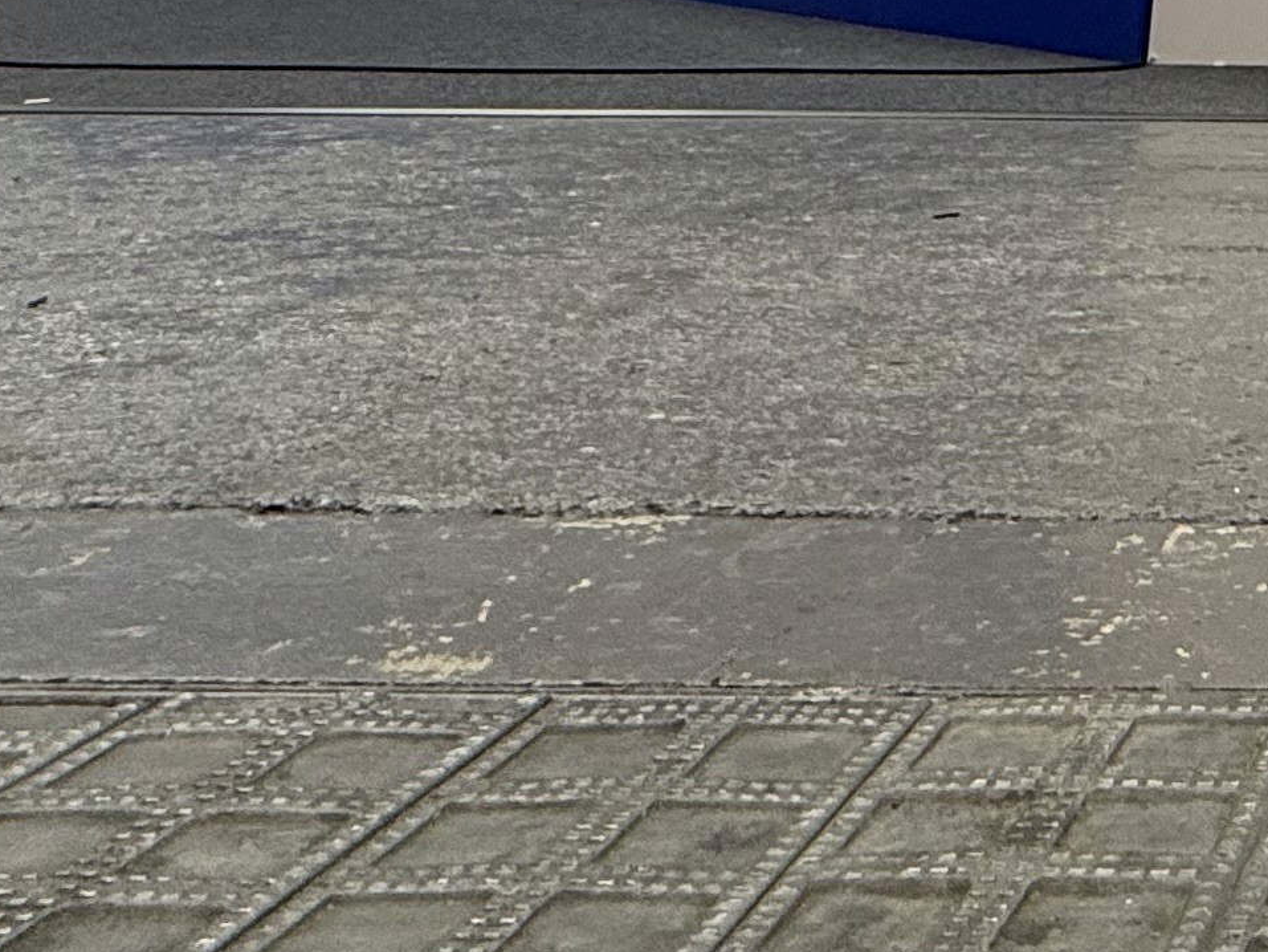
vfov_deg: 17.2
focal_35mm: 59
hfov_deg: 26.5
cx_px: 1744
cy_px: -1005
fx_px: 2161
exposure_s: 1/120
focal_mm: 2.22
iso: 125
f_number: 2.2
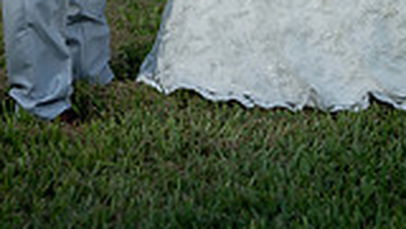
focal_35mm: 159
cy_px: -300
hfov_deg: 13.5
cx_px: 211
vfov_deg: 7.2
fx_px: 1712
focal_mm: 54
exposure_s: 1/2500
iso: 250
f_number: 2.5
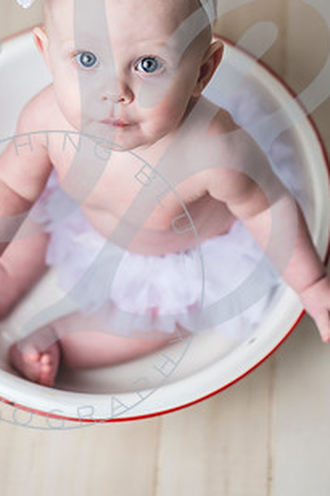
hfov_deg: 18.6
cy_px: 158
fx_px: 1005
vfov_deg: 27.5
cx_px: 127
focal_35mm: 73
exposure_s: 1/200
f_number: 2.8
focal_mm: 50
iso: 200
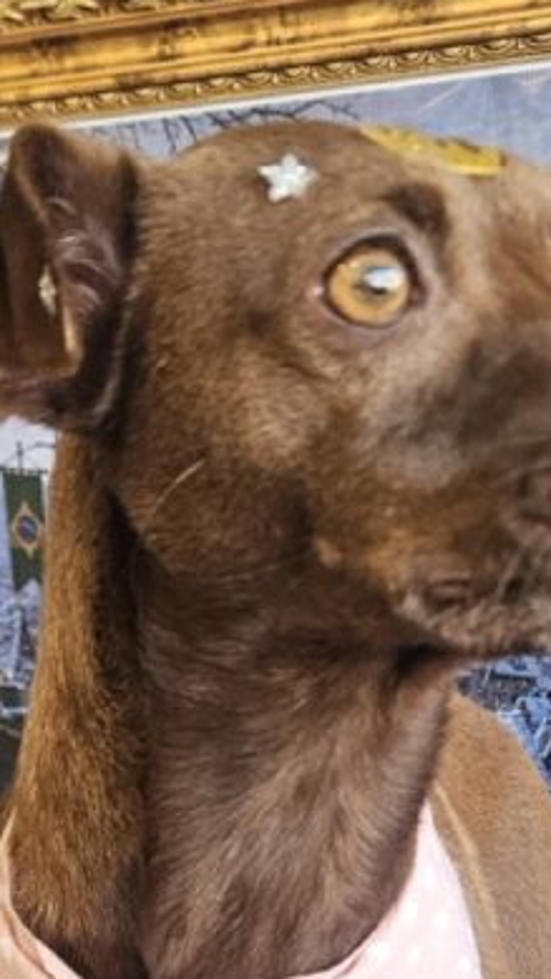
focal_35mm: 66
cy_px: 911
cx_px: 398
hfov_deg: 18.2
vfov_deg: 30.3
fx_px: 1713
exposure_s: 1/240
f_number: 1.8
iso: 320
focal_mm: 5.4
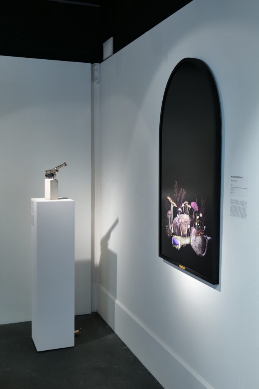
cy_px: 194
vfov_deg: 48.5
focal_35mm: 40
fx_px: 431
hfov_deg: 33.4
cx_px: 130
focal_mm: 40
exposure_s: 1/60
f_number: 4.8
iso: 1600
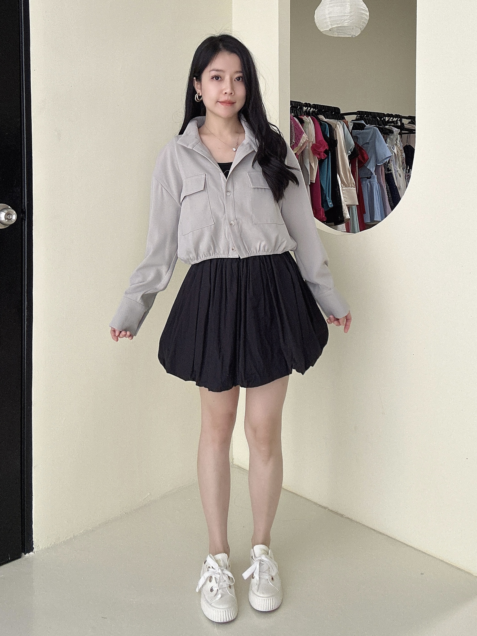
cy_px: 318
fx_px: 423
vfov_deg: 73.9
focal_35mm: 23
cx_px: 238
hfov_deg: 58.9
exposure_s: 1/61
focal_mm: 2.69
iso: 80
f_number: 1.9
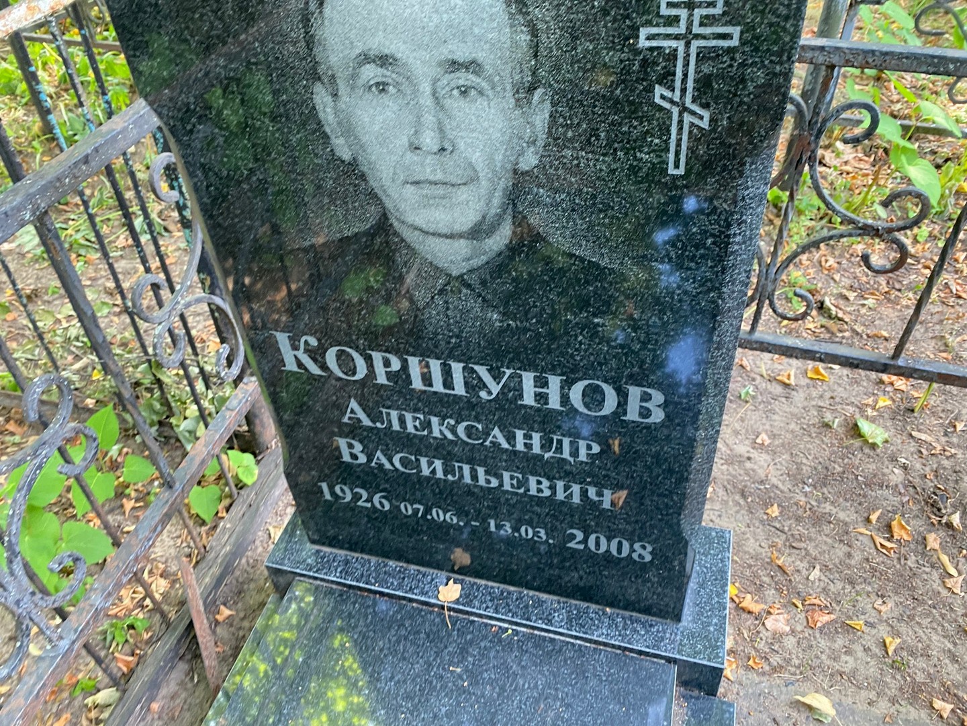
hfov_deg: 67.3
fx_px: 726
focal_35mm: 26
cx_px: 484
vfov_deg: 53.1
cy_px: 363
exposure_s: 1/60
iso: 200
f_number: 1.8
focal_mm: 4.25
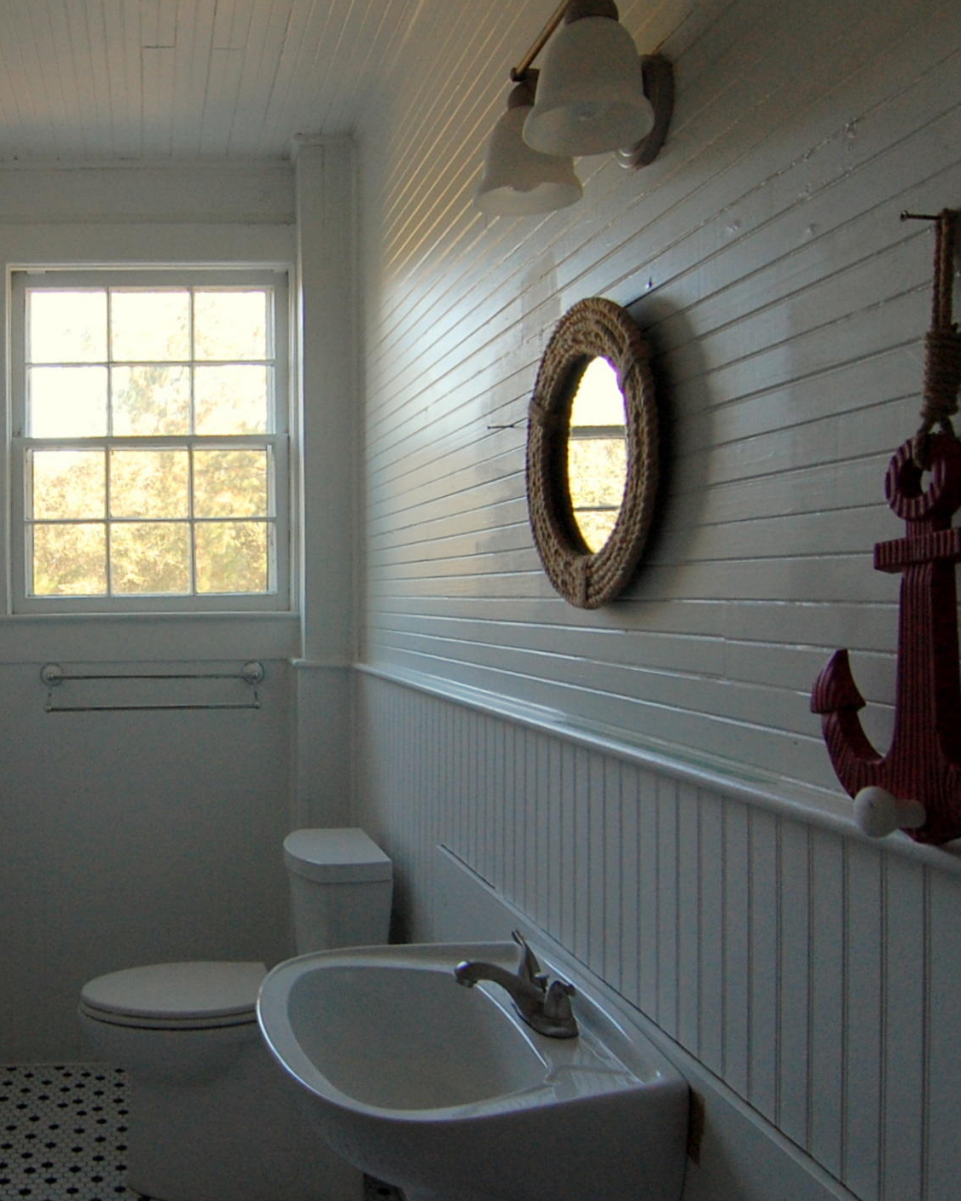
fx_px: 960
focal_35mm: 27
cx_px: 182
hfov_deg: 49.8
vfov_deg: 64.1
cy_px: 579
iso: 640
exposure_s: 1/30
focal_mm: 12
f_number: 7.1
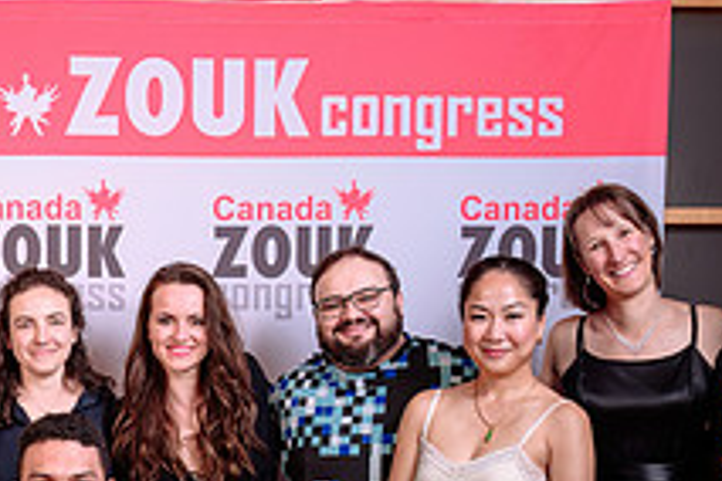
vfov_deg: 15.3
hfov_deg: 22.9
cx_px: 112
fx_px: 1745
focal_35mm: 87
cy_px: 537
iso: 100
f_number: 5.6
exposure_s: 1/160
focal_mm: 30
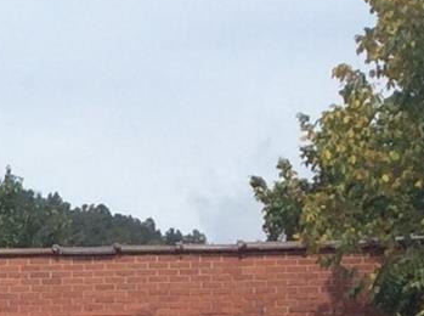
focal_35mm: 188
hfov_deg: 10.3
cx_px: -112
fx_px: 2297
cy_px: 503
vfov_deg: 7.7
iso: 32
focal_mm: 3.3
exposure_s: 1/1972
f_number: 2.4
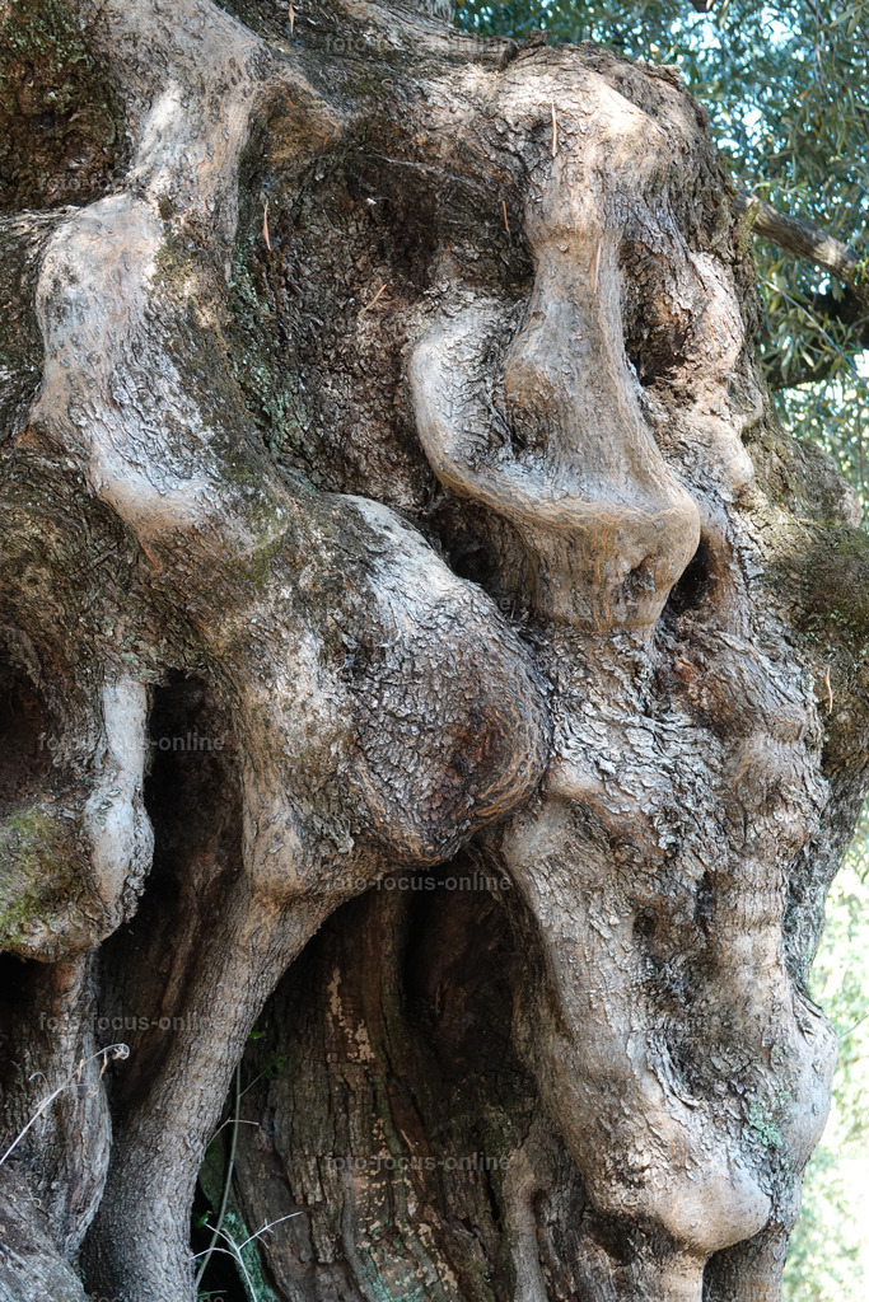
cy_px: 651
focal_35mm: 72
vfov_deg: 28.1
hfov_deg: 18.9
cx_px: 434
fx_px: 2606
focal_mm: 26.42
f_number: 3.5
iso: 320
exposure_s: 1/80
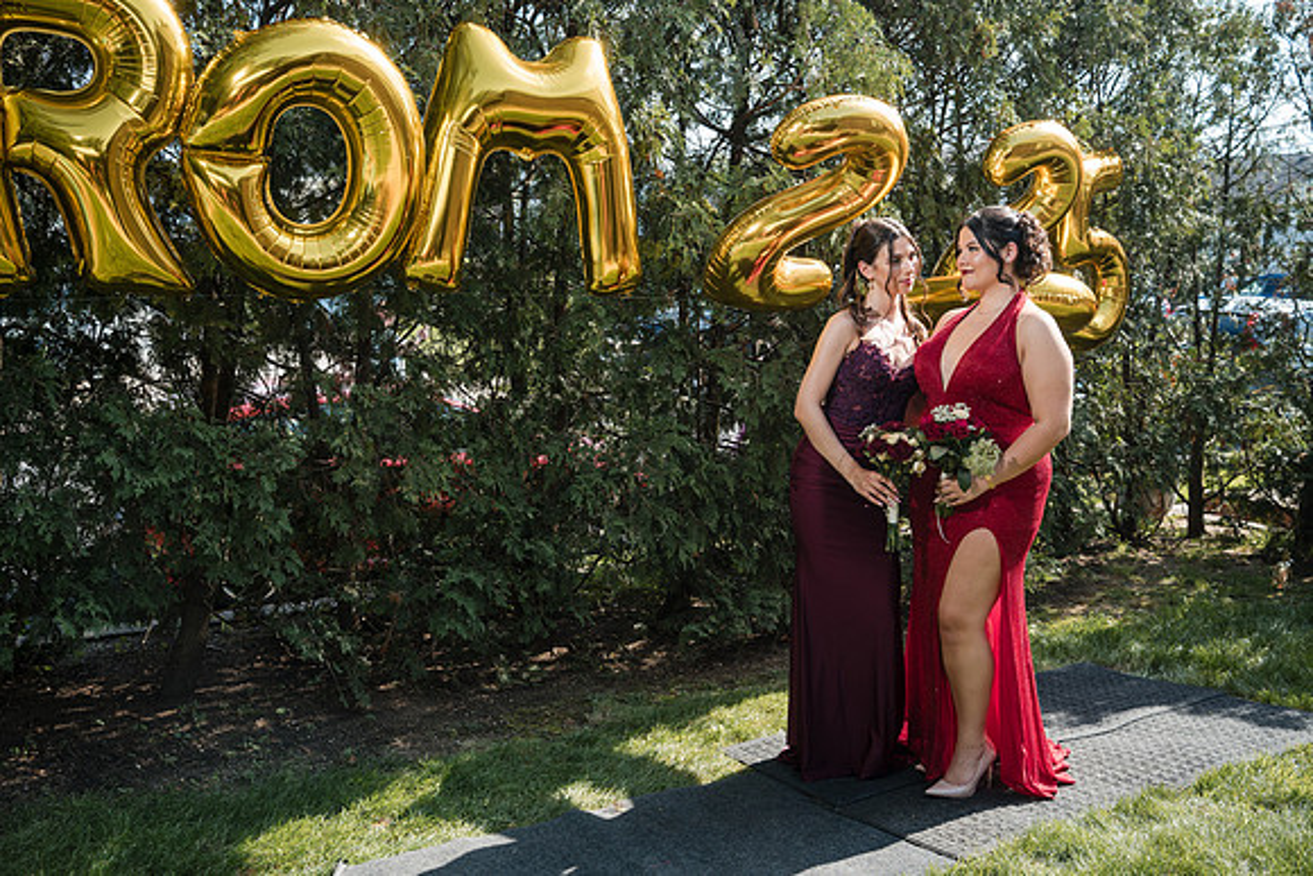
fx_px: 1277
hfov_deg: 54.4
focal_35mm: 35
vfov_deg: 37.9
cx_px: 656
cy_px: 438
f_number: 5
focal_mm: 35
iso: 200
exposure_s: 1/250
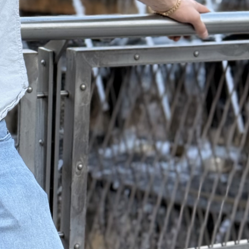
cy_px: -35
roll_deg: -2.0
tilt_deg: -4.9
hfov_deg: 10.9
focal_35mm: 156
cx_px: -83
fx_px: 1270
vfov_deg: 11.0
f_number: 1.78
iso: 64
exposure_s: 1/368
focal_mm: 6.76
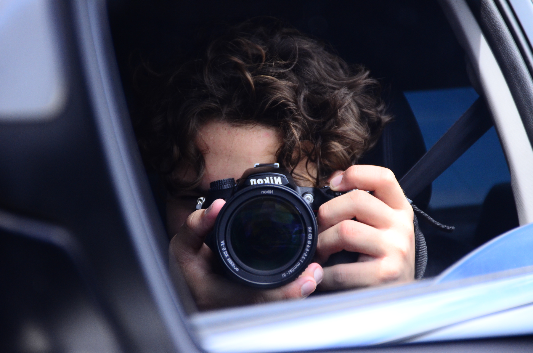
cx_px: 266
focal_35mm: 210
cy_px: 176
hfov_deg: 9.8
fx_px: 3103
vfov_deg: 6.5
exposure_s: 1/400
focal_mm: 140
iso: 1000
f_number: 5.6
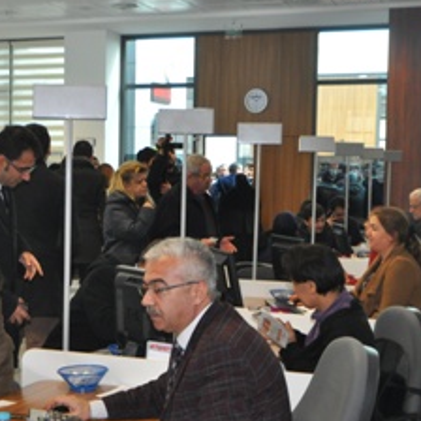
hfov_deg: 21.8
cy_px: 256
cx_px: 109
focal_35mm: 79
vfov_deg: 21.9
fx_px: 1085
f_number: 4
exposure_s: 1/60
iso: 800
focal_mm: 31
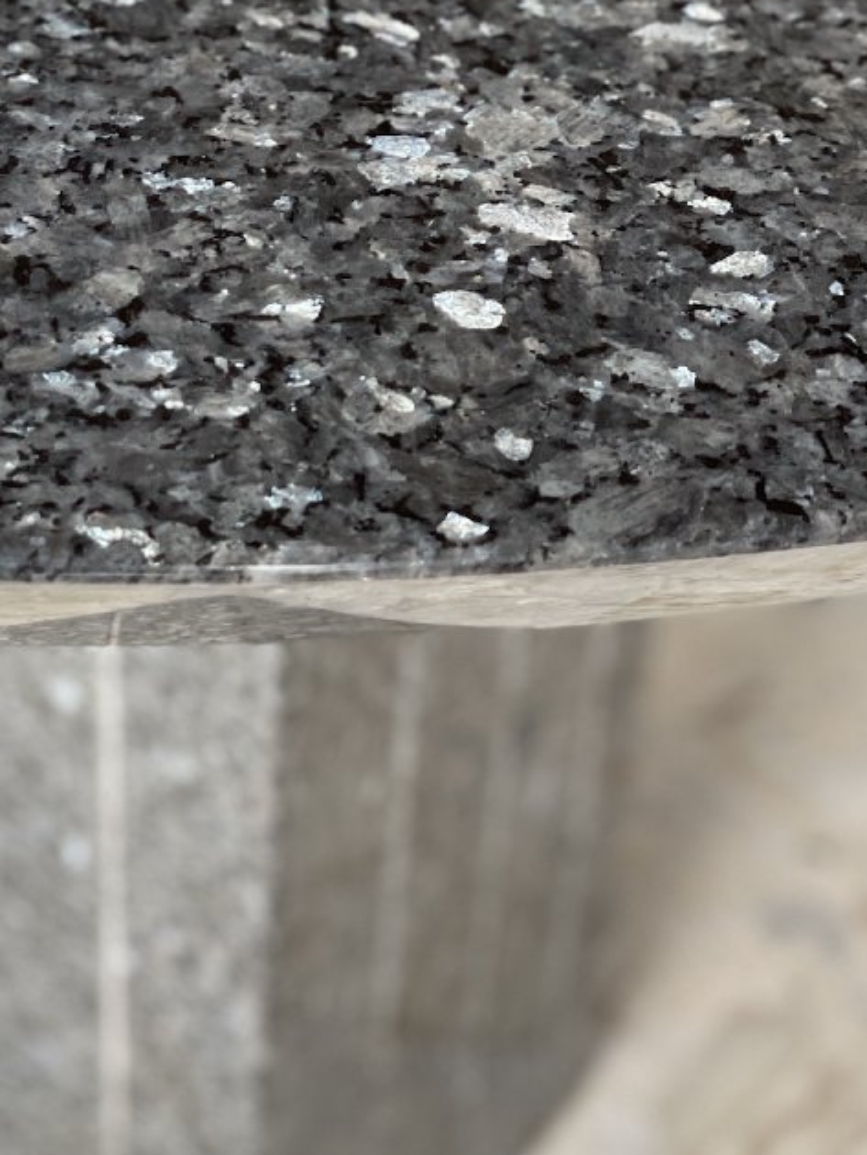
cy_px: 610
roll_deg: -1.6
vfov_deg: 19.8
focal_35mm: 99
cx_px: 268
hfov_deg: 14.9
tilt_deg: -44.5
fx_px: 3304
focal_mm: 6
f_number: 2
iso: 160
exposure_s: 1/33
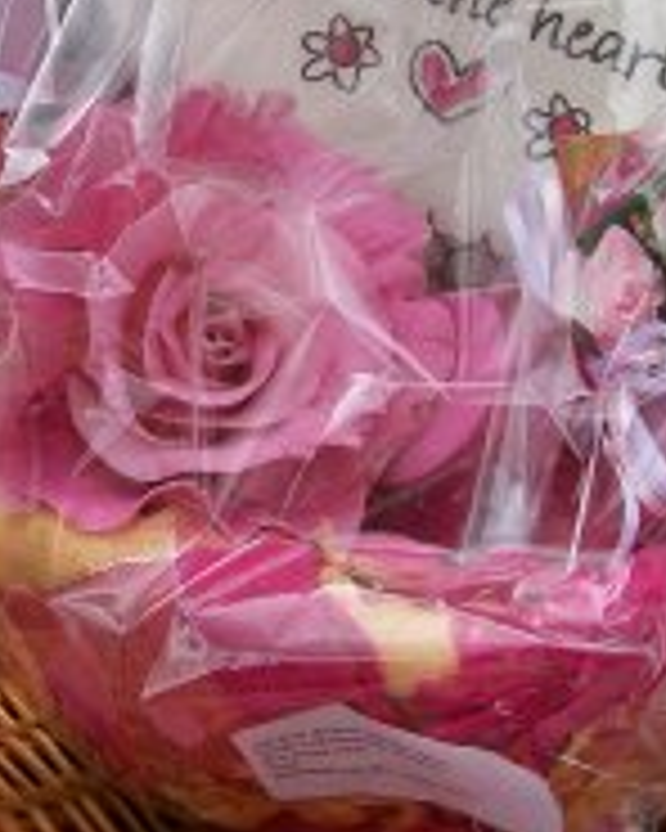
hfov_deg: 15.9
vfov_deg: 19.5
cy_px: 115
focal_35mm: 97
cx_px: 279
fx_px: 2390
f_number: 2.7
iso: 80
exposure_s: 1/662
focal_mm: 6
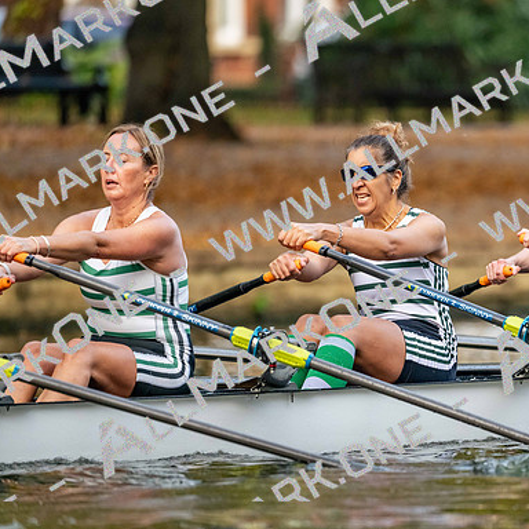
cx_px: 379
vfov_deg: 3.4
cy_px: 265
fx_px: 8870
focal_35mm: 513
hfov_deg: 3.4
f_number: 4.5
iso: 4000
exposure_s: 1/2500
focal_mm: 400
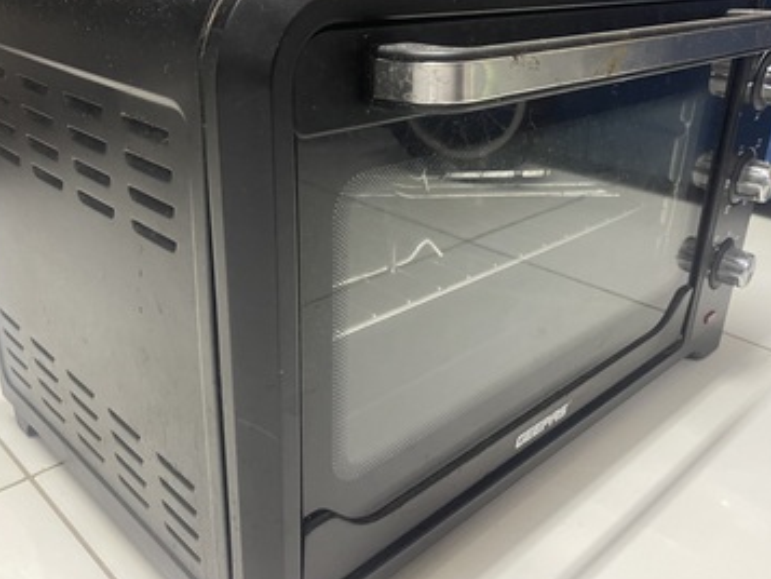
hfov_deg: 56.8
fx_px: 713
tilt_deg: -24.6
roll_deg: -2.3
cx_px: 394
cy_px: 256
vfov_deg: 44.1
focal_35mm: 32
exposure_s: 1/40
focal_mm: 5.1
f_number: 1.6
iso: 500
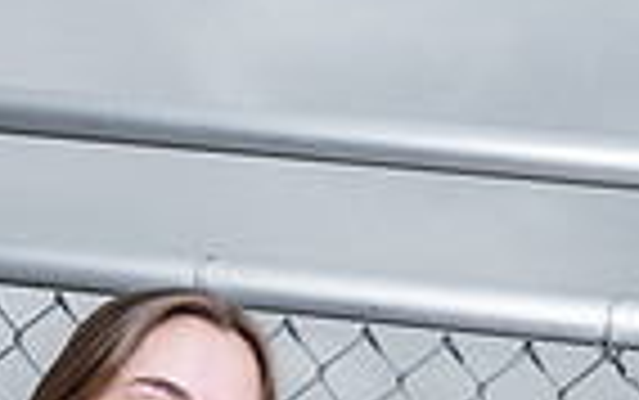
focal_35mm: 110
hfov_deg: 18.9
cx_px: 270
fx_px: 1917
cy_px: 957
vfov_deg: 10.3
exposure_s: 1/125
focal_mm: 34
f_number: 8
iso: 100
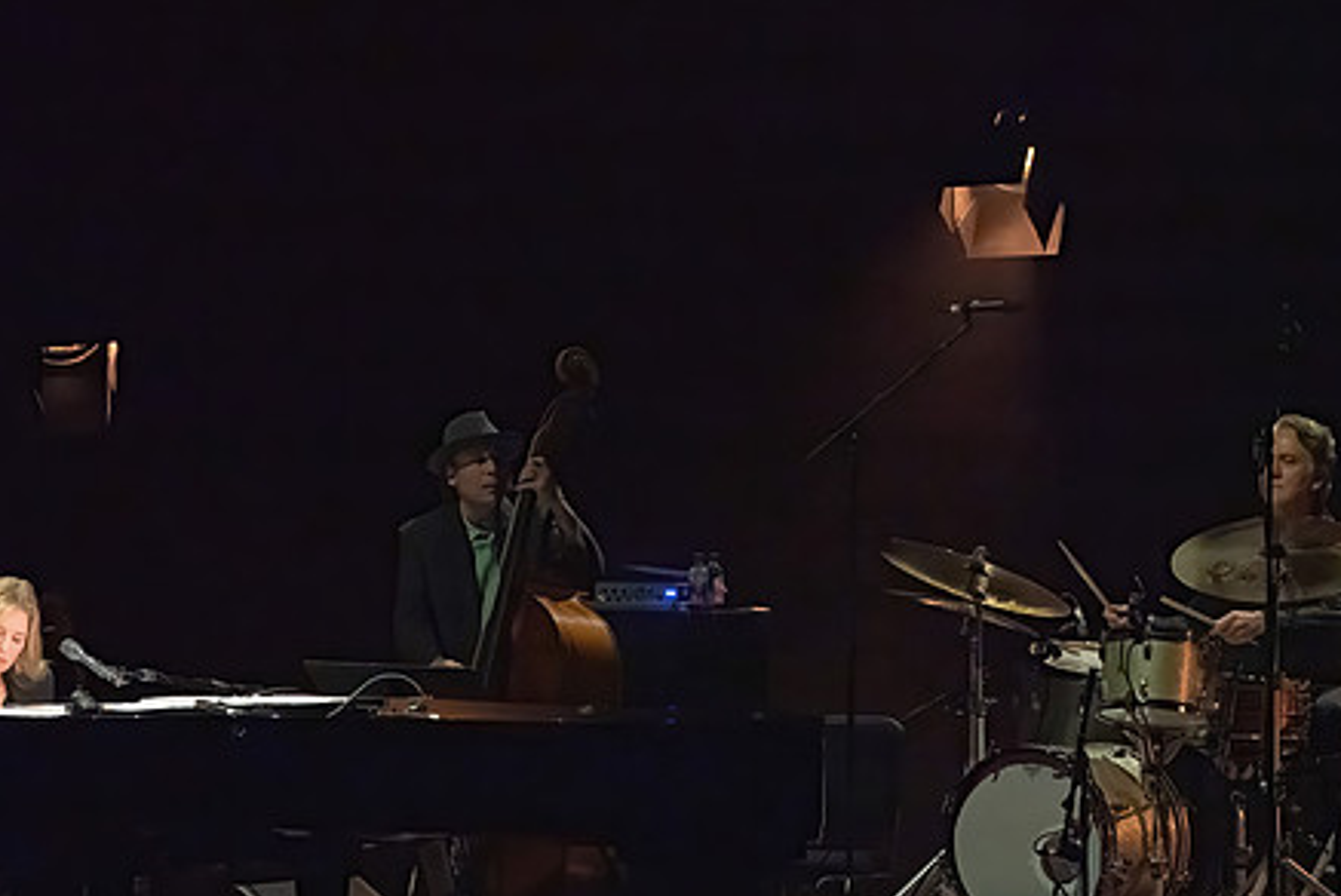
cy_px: 542
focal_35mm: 223
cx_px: 617
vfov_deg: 6.2
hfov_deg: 9.2
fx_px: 8312
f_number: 6.3
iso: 25600
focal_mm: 168
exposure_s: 1/320
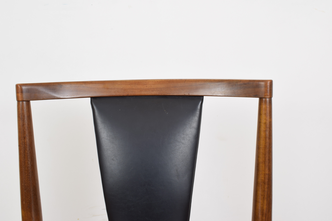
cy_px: 110
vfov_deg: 34.2
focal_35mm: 39
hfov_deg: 49.6
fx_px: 360
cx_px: 166
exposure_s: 3
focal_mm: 26
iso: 100
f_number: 25
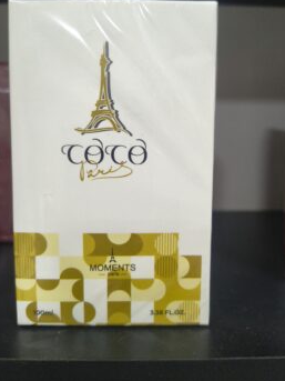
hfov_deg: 49.7
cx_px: 138
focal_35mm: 28
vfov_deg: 63.2
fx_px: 308
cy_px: 164
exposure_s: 1/60
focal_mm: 5.56
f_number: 1.8
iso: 1045
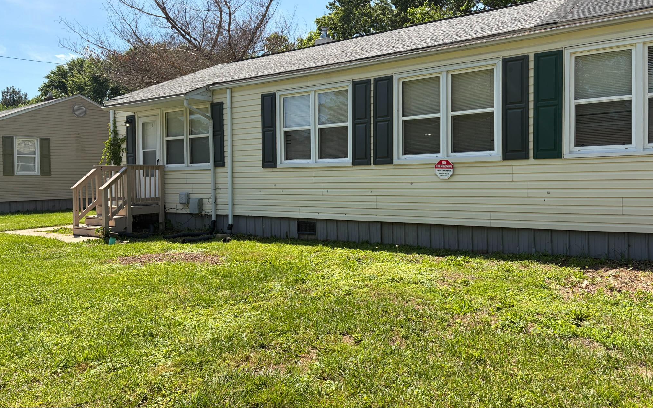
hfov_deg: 66.5
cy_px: 186
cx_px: 325
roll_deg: +0.5
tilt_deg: -0.4
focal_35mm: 28
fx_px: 498
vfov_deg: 44.5
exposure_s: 1/2451
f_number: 1.6
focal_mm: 5.96
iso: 50
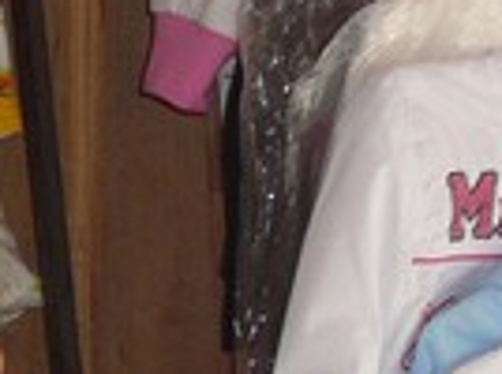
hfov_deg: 9.8
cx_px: -266
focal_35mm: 196
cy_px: 726
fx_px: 2837
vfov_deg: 7.3
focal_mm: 6.1
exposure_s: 1/30
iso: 100
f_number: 3.1
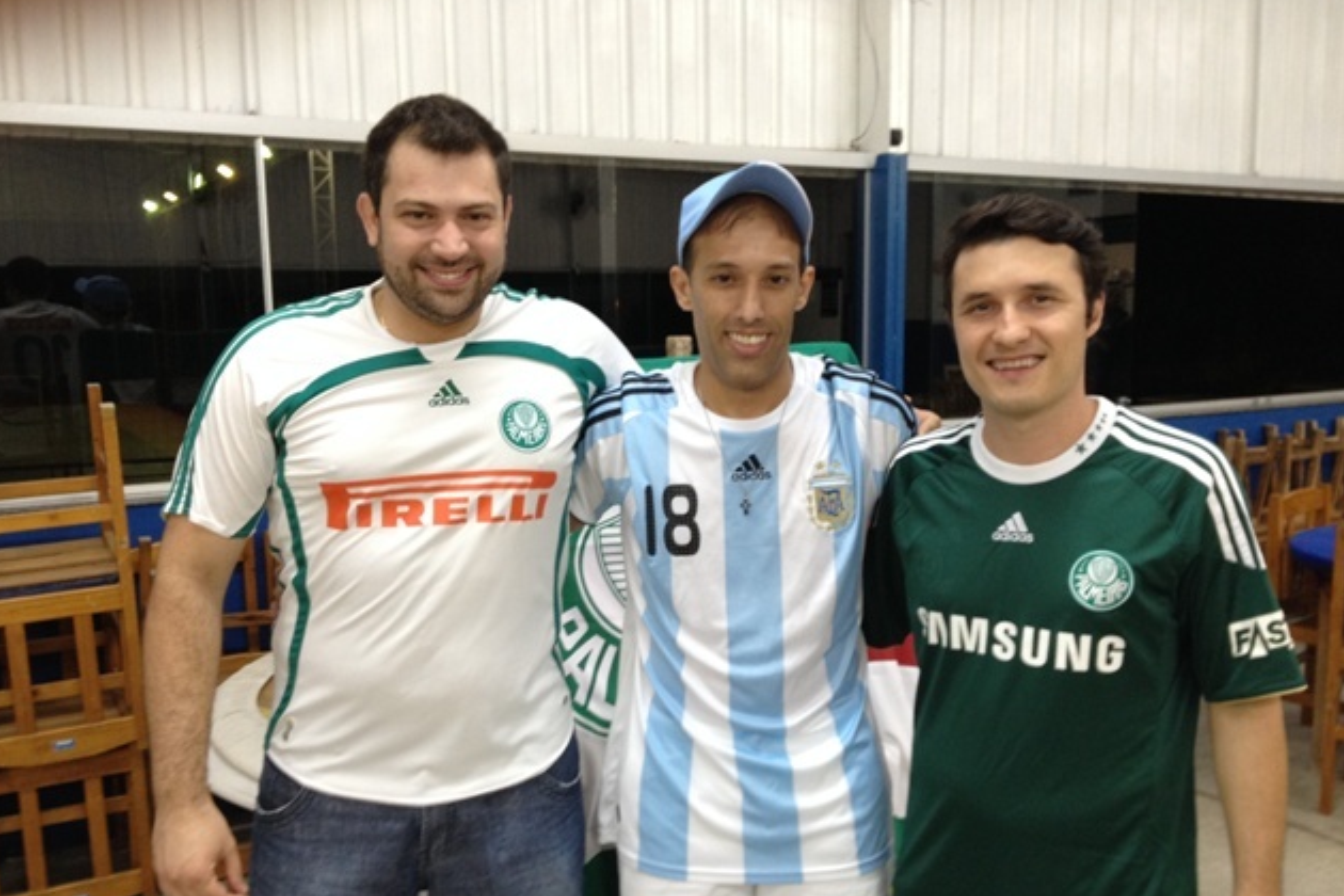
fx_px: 1381
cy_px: 493
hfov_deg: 51.9
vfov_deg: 35.9
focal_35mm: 37
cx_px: 670
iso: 100
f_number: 2.4
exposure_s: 1/20
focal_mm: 4.28
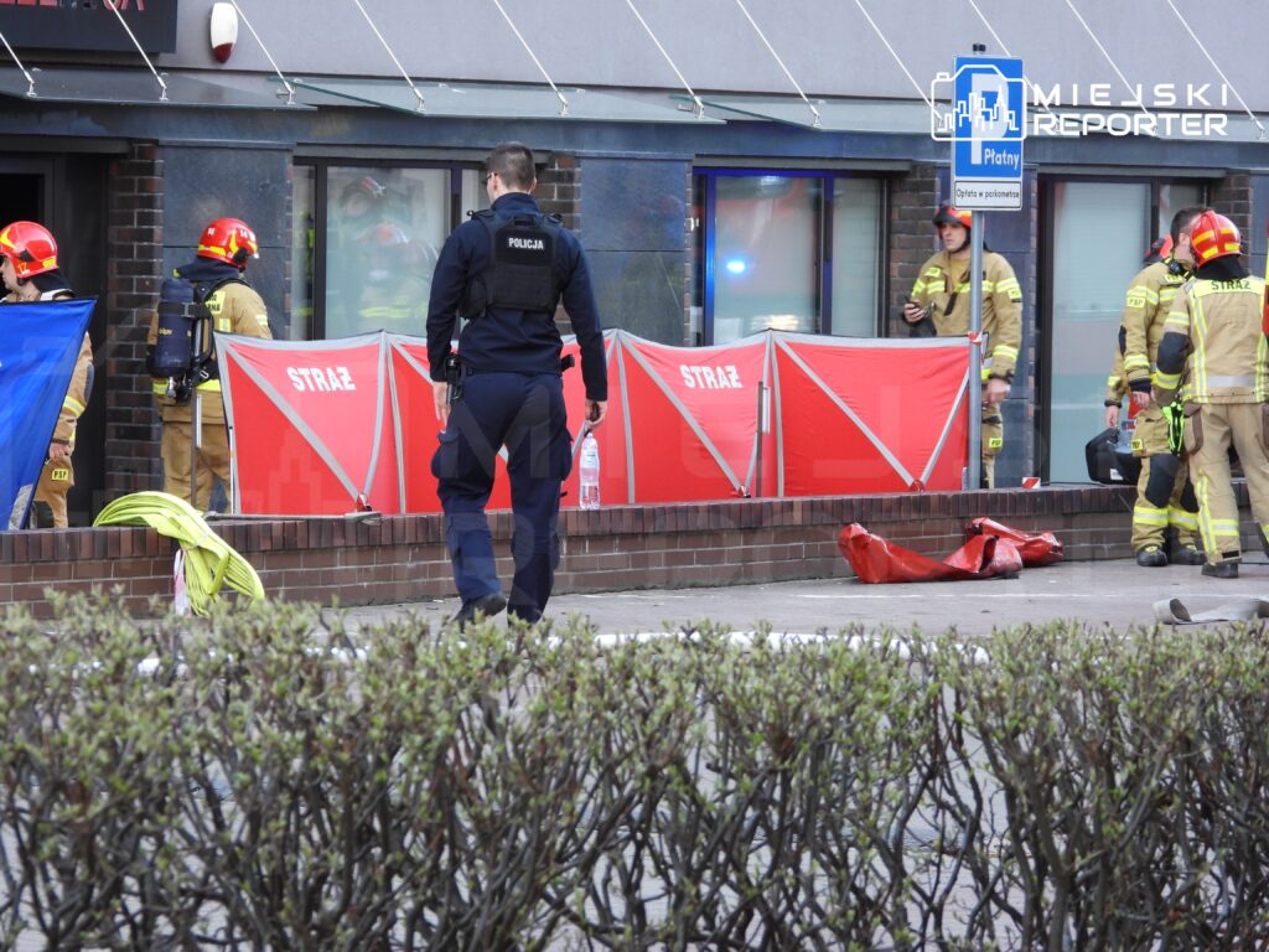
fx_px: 7332
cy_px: 476
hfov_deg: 9.9
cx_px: 634
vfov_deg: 7.4
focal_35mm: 200
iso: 180
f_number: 4.5
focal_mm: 35.9
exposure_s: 1/60
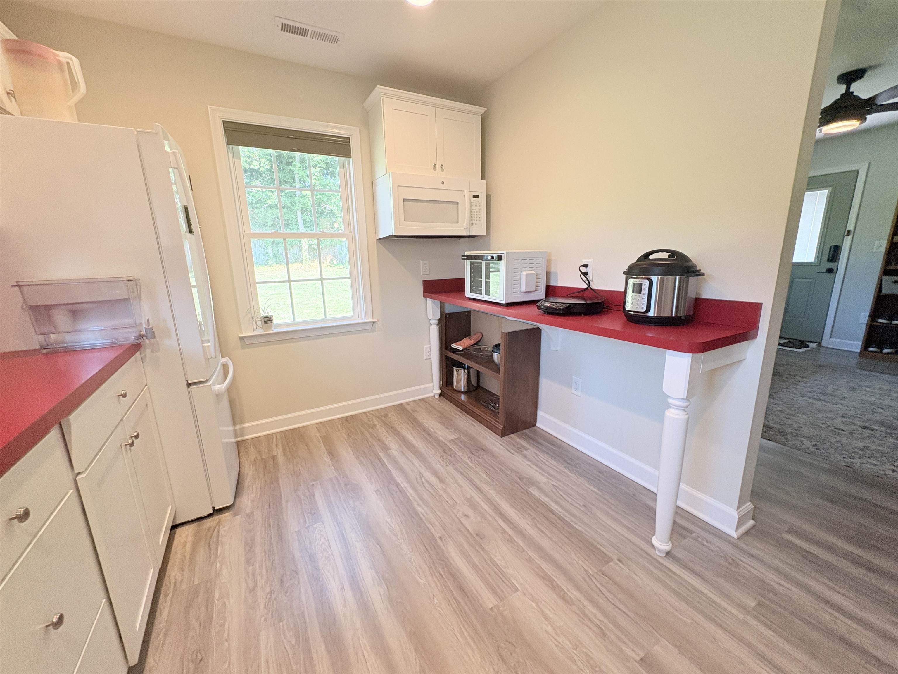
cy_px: 337
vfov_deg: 85.7
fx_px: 363
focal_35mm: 14
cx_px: 449
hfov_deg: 102.1
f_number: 2.2
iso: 200
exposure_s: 1/120
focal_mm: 2.22
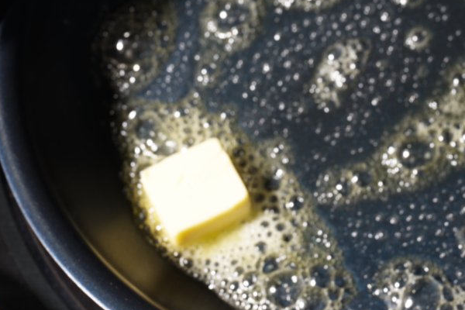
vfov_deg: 15.1
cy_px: 59
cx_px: 422
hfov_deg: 22.1
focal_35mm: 90
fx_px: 1162
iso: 100
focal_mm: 45
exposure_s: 1/80
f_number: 8
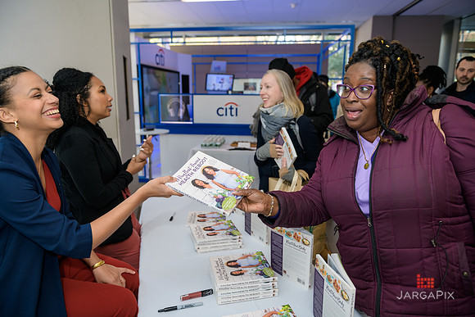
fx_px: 317
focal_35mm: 24
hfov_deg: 73.7
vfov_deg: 53.2
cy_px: 158
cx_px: 238
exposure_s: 1/125
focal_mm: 24
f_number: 3.2
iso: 200
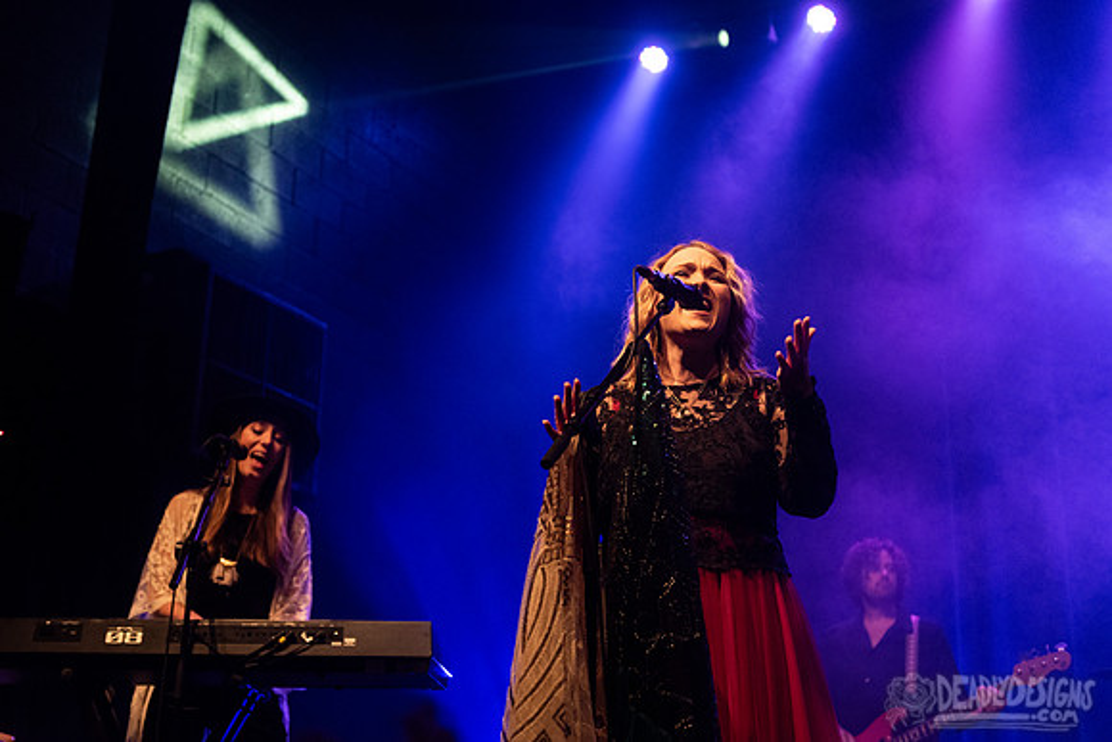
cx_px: 556
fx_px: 1545
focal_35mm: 50
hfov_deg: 39.6
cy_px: 371
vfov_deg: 27.0
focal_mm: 50
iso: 2500
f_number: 3.2
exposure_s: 1/125
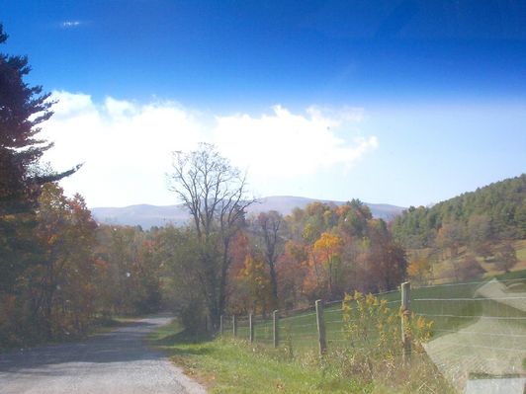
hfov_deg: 47.9
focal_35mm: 39
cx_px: 263
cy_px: 197
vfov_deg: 36.8
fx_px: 593
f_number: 8
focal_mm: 6
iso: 100
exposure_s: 1/162
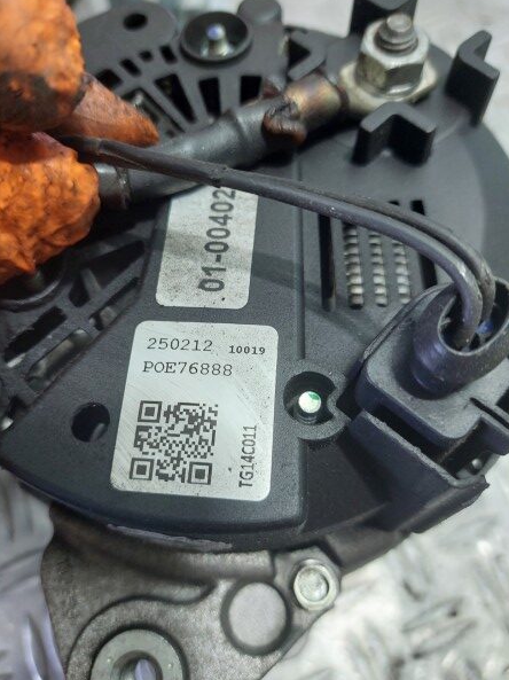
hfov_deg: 51.3
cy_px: 334
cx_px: 236
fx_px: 530
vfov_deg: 65.3
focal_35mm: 27
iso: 64
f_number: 1.8
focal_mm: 5.23
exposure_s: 1/50
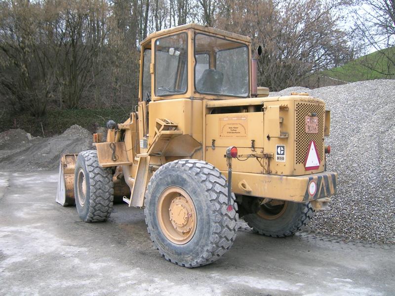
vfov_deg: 40.7
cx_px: 198
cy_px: 148
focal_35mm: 35
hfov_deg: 52.6
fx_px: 399
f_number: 2.8
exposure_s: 1/153
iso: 50
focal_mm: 5.4
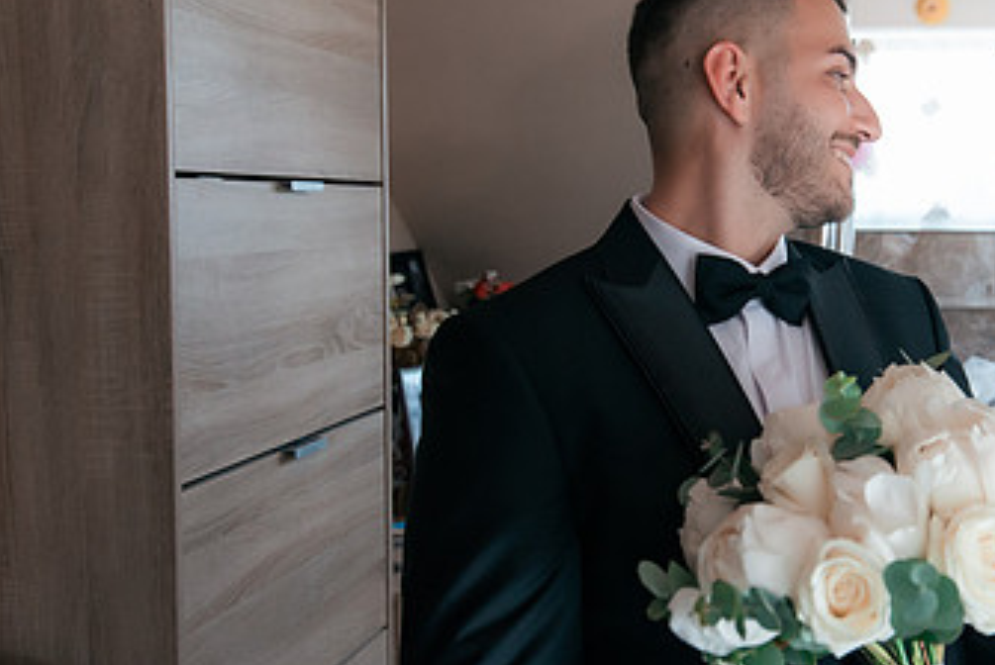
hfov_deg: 39.1
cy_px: 299
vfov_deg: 27.6
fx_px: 1355
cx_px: 757
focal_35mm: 49
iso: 1600
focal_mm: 22
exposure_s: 1/500
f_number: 3.2
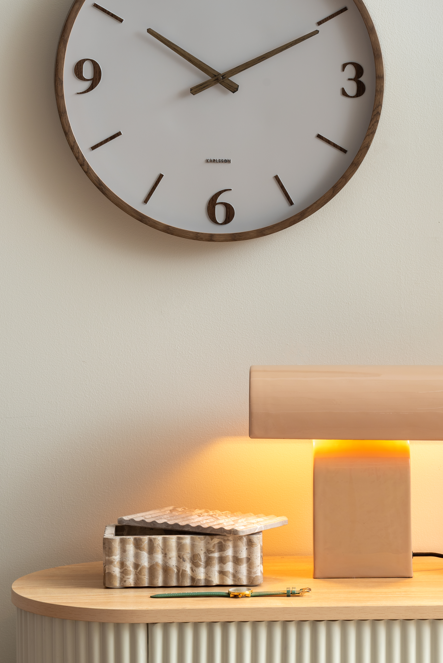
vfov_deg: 11.9
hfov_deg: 7.9
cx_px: 269
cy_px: 254
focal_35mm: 173
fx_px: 3190
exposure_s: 1/10
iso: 125
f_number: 8
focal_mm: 135
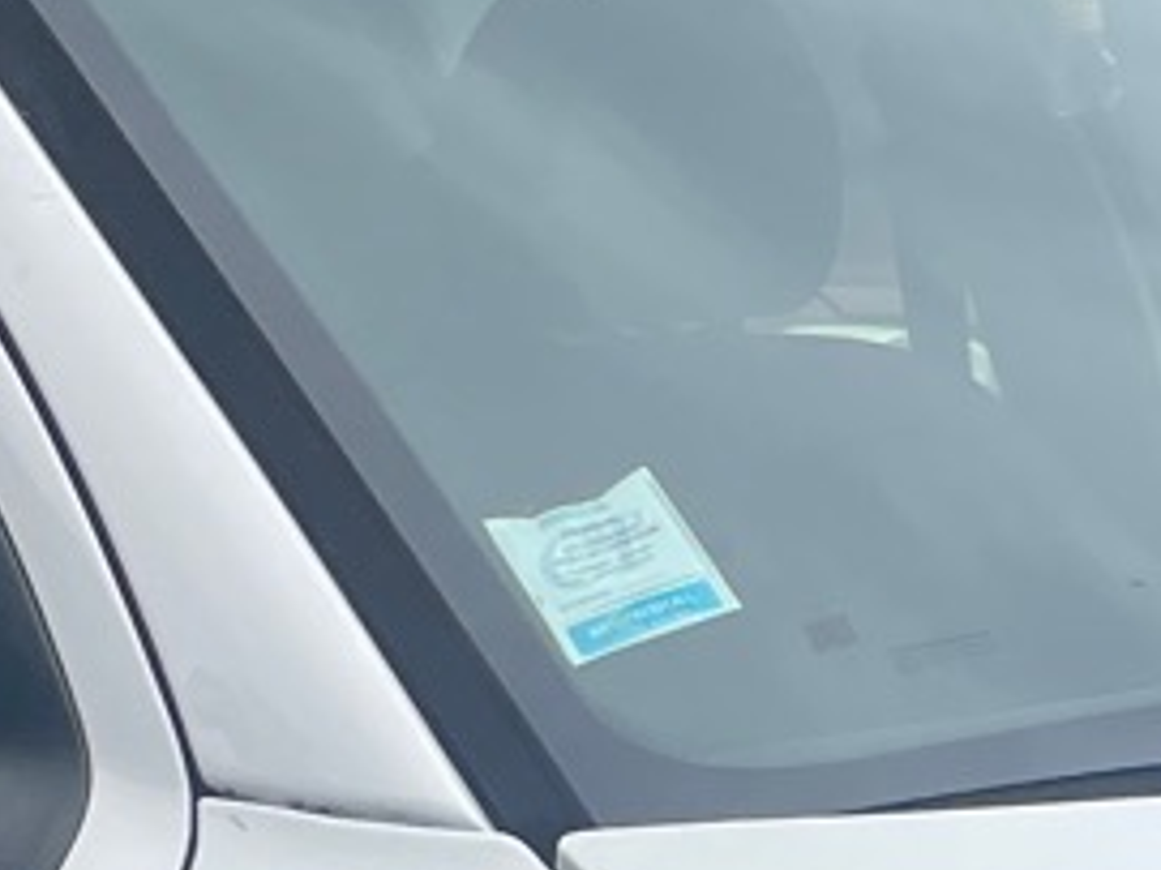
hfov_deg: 11.1
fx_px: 5800
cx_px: 1521
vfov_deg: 8.1
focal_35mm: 173
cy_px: 1770
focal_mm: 4.2
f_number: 1.6
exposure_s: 1/1159
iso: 32
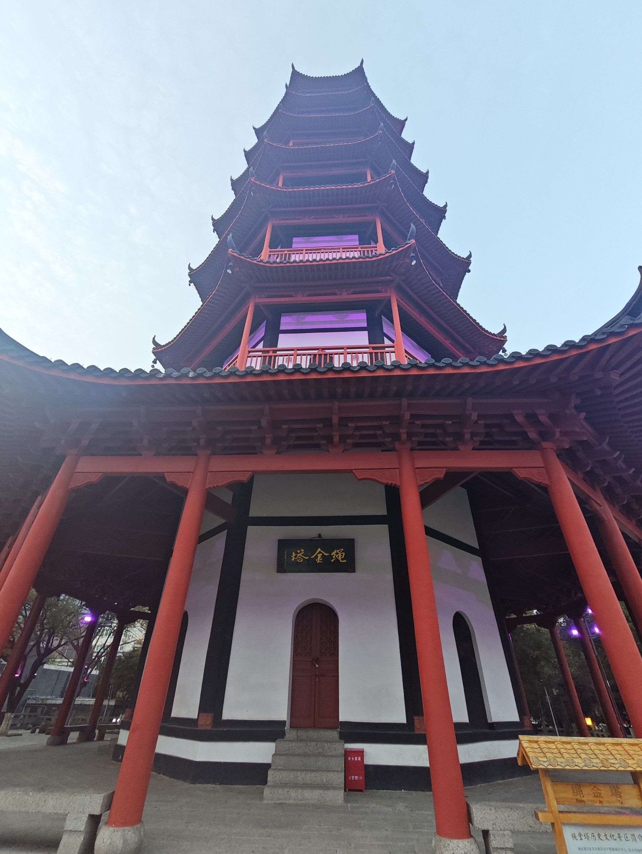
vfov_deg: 94.5
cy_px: 427
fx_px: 395
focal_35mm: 16
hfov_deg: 78.2
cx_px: 321
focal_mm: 1.65
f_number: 2.2
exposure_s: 1/50
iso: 64
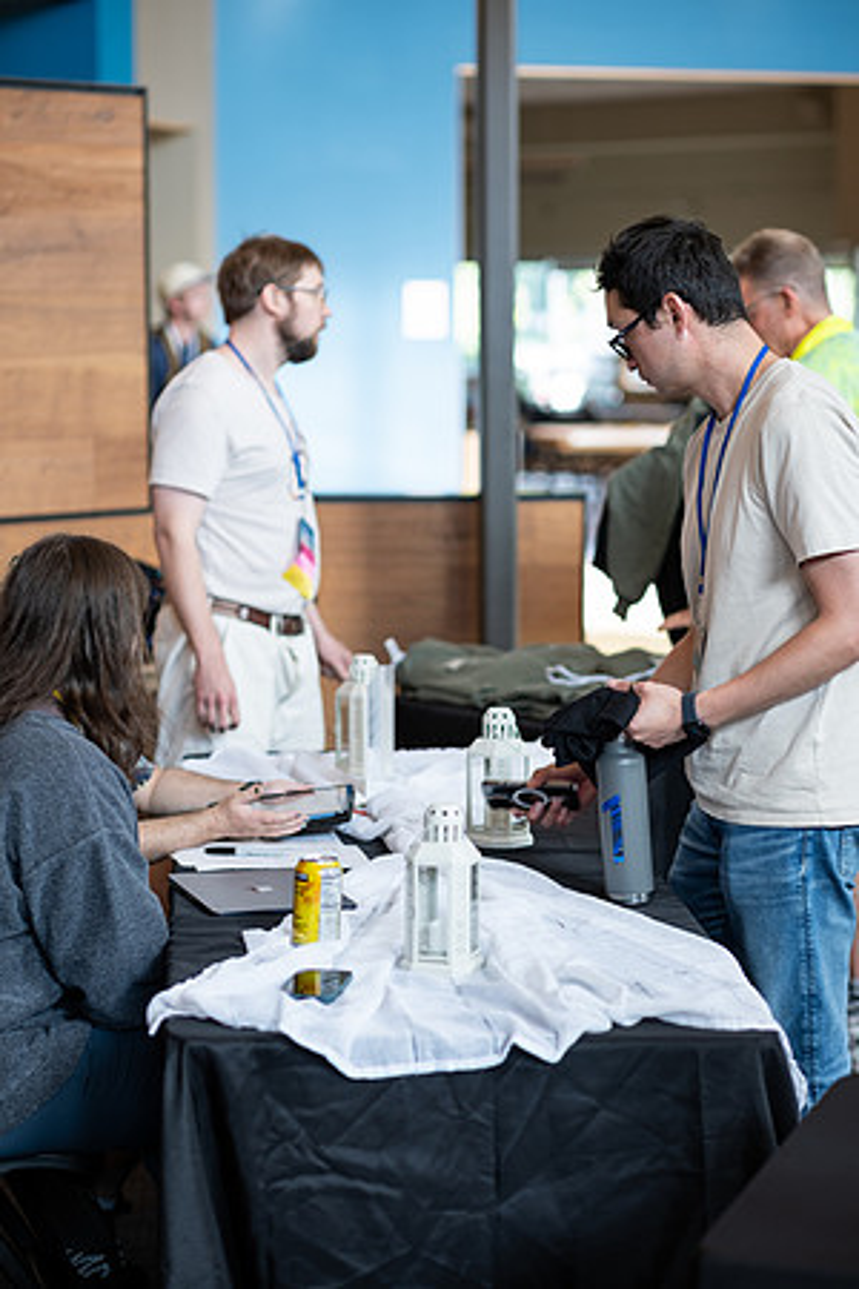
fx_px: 3006
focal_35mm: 84
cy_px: 644
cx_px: 430
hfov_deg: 16.3
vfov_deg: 24.2
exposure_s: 1/120
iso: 125
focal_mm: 56
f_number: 1.8
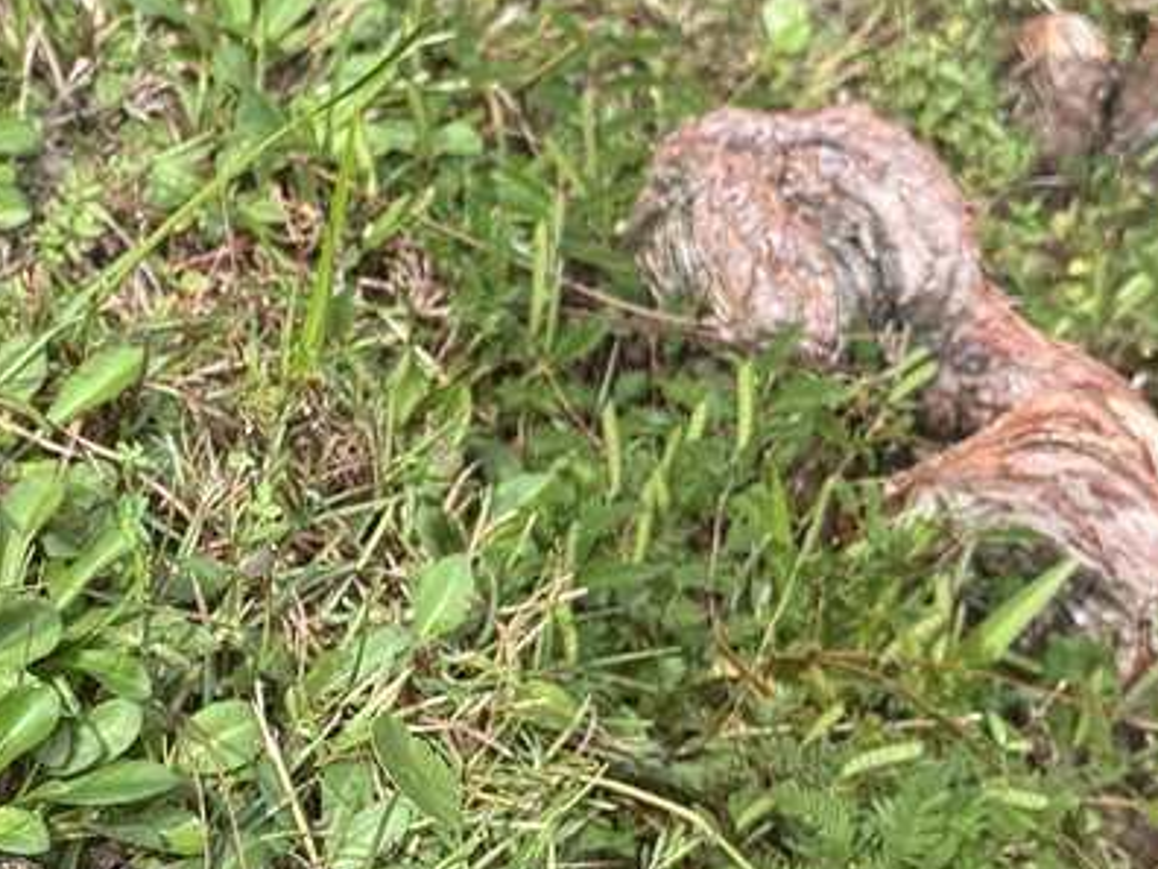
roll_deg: -2.6
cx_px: 213
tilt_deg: -37.0
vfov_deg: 15.9
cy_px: 436
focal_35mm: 93
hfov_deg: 20.8
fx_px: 3111
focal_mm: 6.76
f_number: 1.78
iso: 80
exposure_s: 1/1869
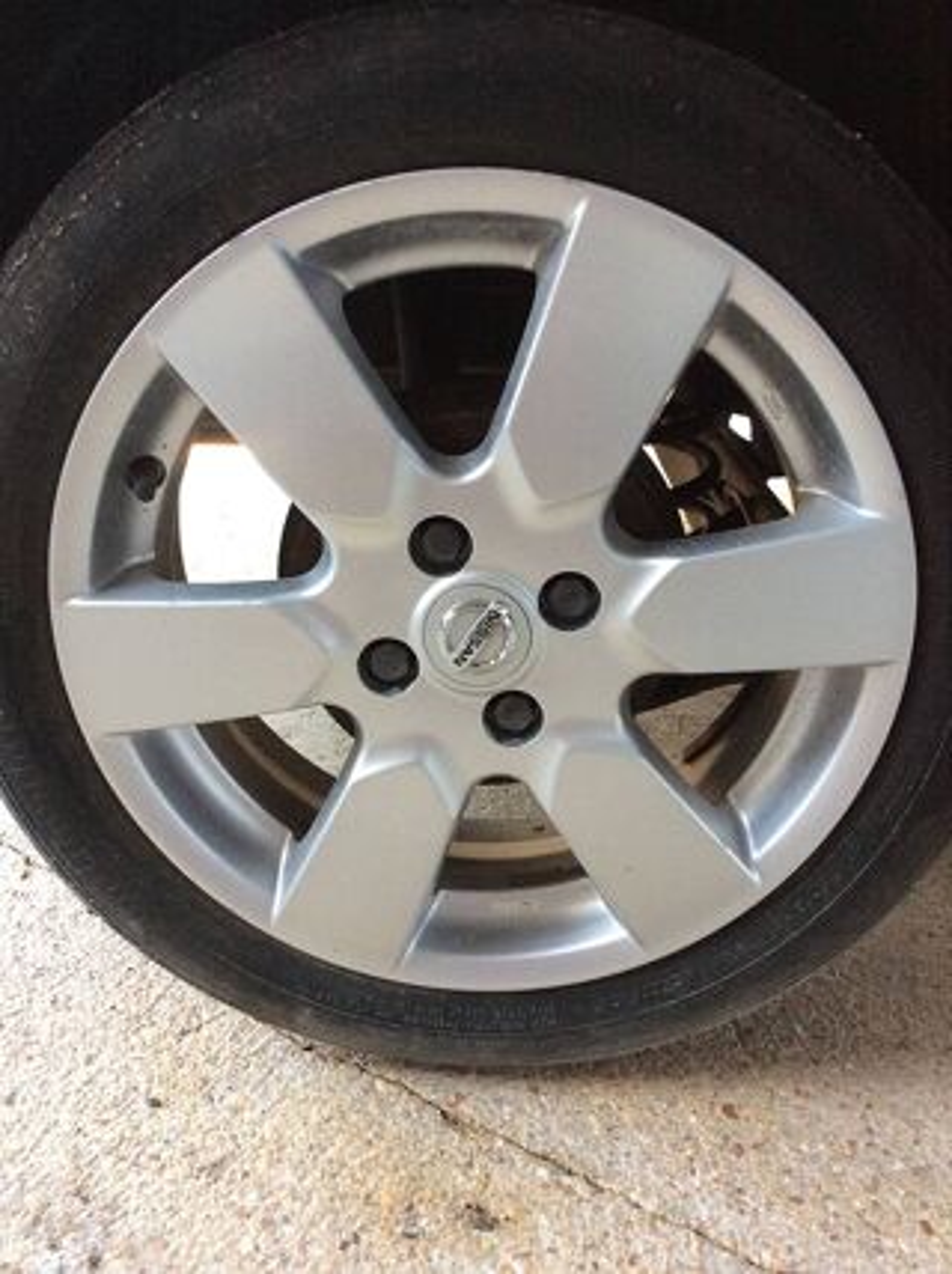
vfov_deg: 56.9
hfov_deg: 44.1
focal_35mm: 32
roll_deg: +1.2
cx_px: 476
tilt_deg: -20.1
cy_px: 637
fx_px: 1176
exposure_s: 1/100
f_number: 2.4
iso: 64
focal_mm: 3.3
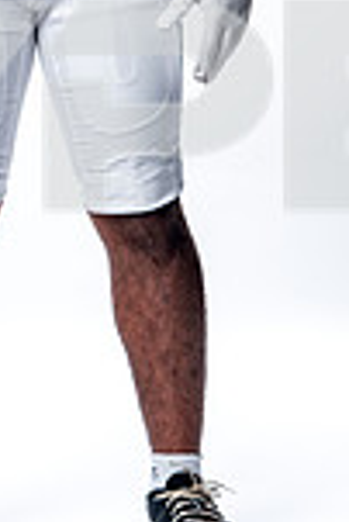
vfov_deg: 7.8
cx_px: 10
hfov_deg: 5.2
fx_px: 3801
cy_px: -135
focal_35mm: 262
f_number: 5.6
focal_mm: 88
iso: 100
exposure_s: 1/250
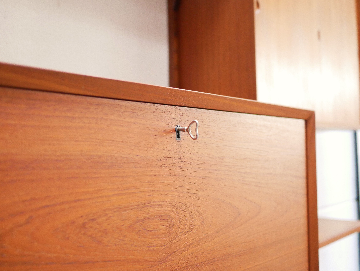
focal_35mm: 40
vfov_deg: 36.0
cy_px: 136
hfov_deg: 46.8
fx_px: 416
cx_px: 180
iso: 2000
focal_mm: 20
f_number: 1.7
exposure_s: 1/60
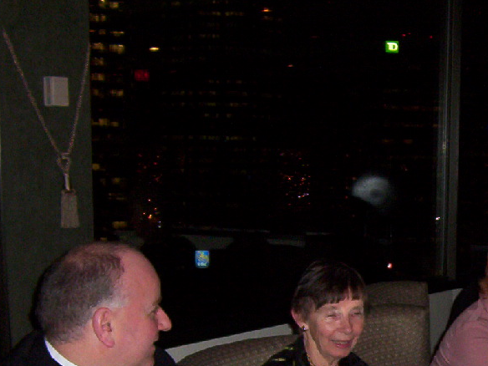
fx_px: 1029
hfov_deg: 25.9
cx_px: 430
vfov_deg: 19.7
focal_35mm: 73
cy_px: 353
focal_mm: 5.54
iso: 140
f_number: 2.76
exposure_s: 1/30
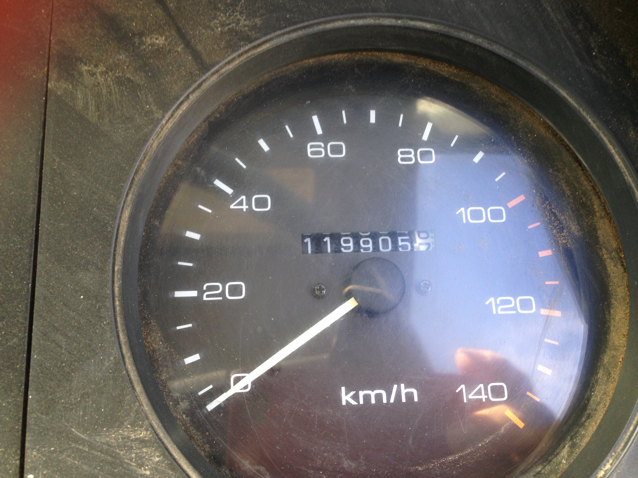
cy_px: 239
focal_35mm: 33
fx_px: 608
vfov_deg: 42.9
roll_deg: +2.4
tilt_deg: -34.6
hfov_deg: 55.4
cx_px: 319
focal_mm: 4.12
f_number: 2.4
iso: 50
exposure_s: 1/40
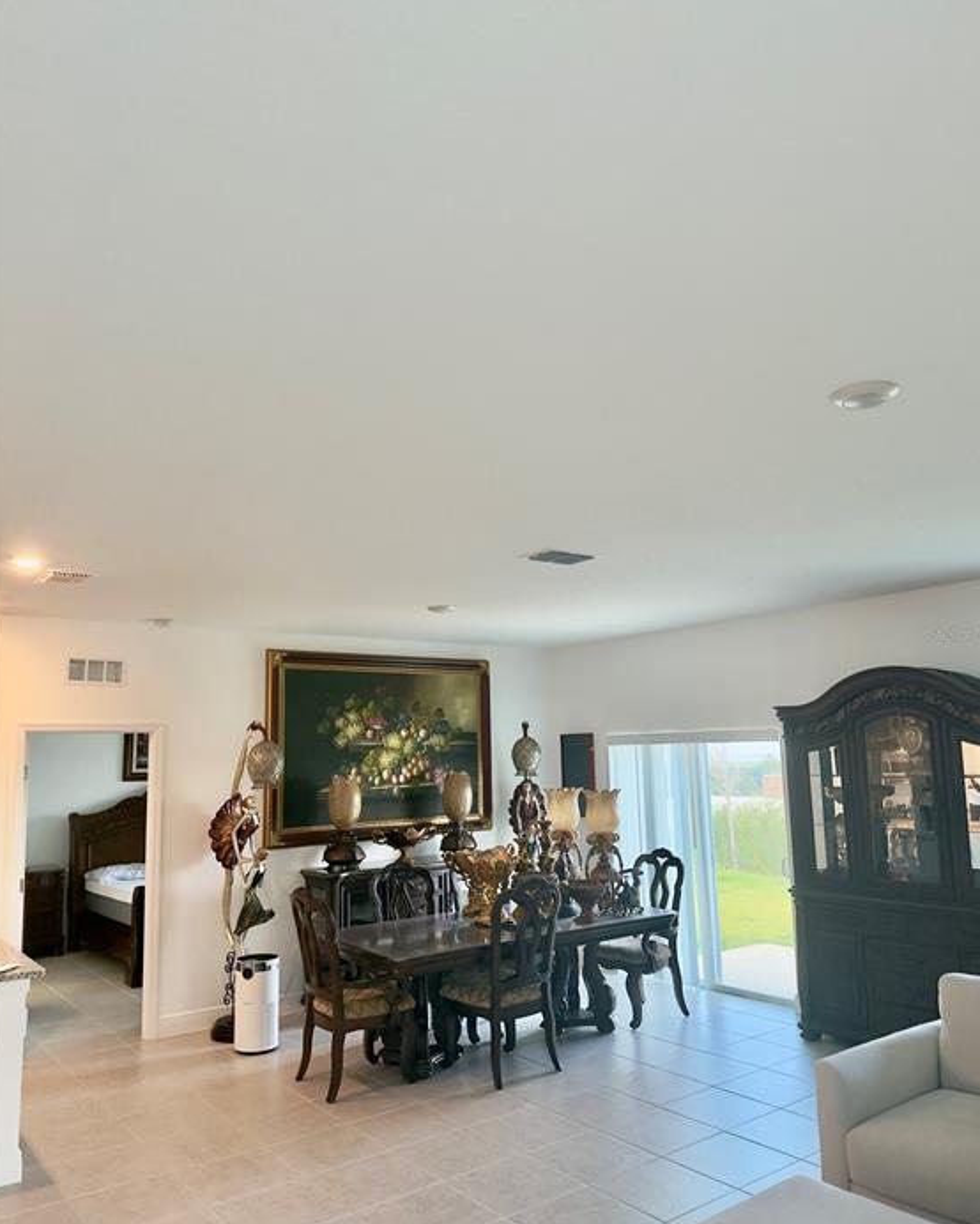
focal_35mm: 26
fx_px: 942
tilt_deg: +10.1
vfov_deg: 66.0
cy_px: 633
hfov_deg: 54.9
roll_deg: +2.1
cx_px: 499
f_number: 1.78
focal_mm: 6.76
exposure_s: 1/136
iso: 200
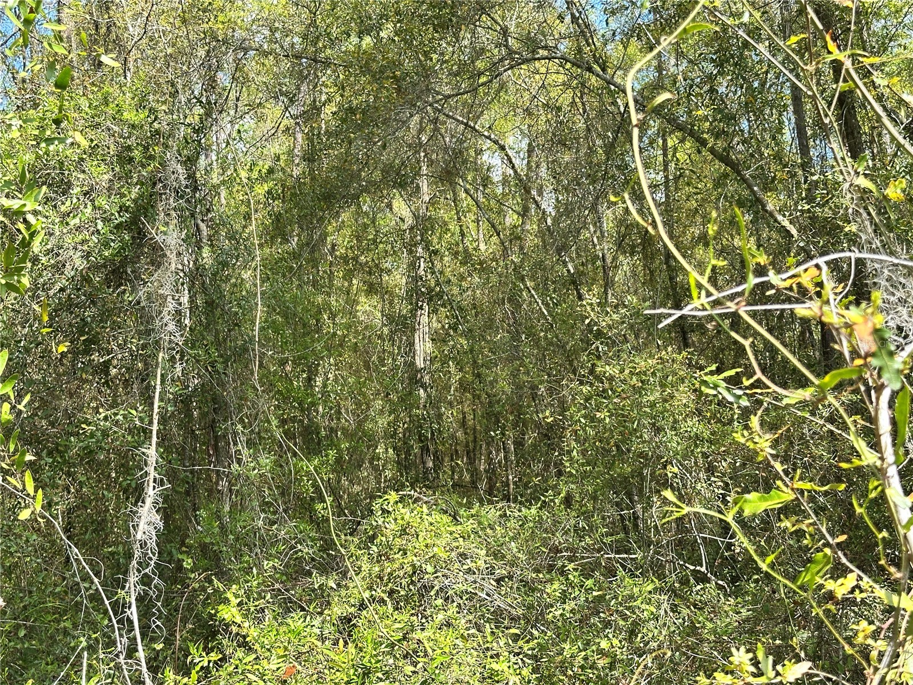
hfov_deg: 39.7
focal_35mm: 48
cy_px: 342
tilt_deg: +4.7
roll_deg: +2.9
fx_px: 1266
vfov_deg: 30.3
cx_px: 456
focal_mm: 6.86
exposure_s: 1/880
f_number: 1.78
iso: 64
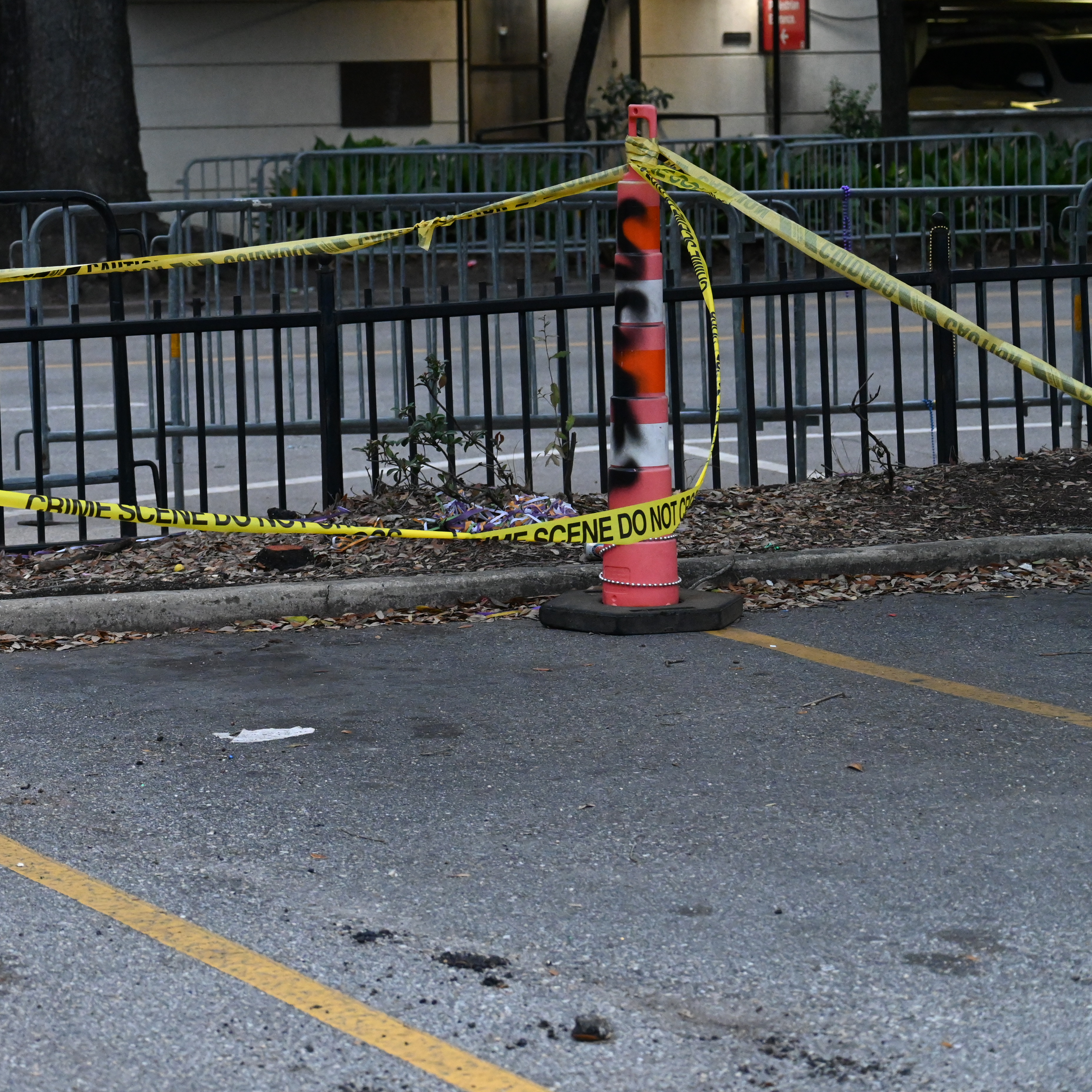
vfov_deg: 12.7
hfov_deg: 12.6
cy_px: 546
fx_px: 4925
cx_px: 311
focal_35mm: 138
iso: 3200
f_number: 4.8
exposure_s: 1/400
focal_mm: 72
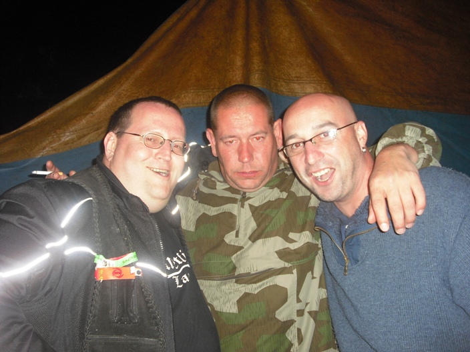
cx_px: 235
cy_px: 176
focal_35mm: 38
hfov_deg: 49.0
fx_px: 516
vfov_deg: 37.7
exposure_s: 1/60
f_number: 2.8
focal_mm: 6.2
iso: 200
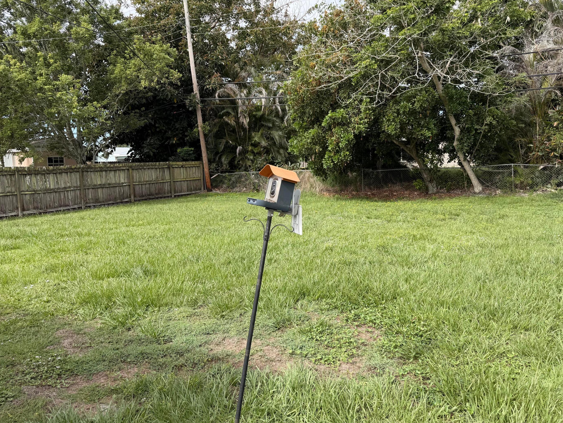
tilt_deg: -5.1
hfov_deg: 67.3
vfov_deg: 53.1
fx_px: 423
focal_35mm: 26
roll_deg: +1.8
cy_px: 203
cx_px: 296
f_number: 1.78
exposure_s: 1/1855
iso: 80
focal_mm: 6.76
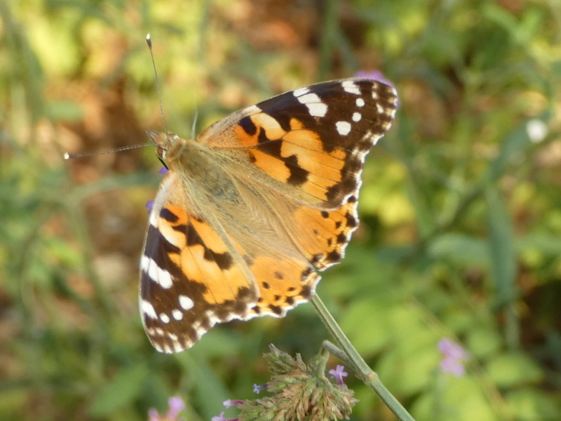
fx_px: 1589
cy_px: 200
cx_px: 260
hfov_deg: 20.0
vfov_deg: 15.1
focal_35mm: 98
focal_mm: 16
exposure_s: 1/80
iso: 160
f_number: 4.7
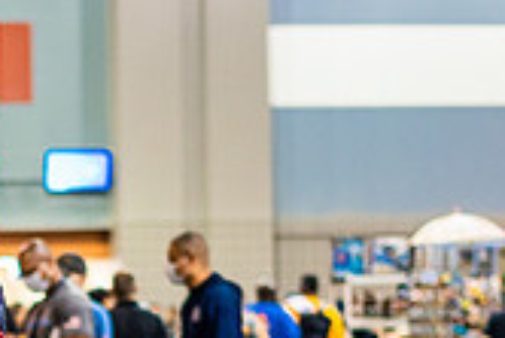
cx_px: -116
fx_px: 2990
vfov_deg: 6.4
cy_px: 558
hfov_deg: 9.5
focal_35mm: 213
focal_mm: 50
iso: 1000
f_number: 1.8
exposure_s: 1/250
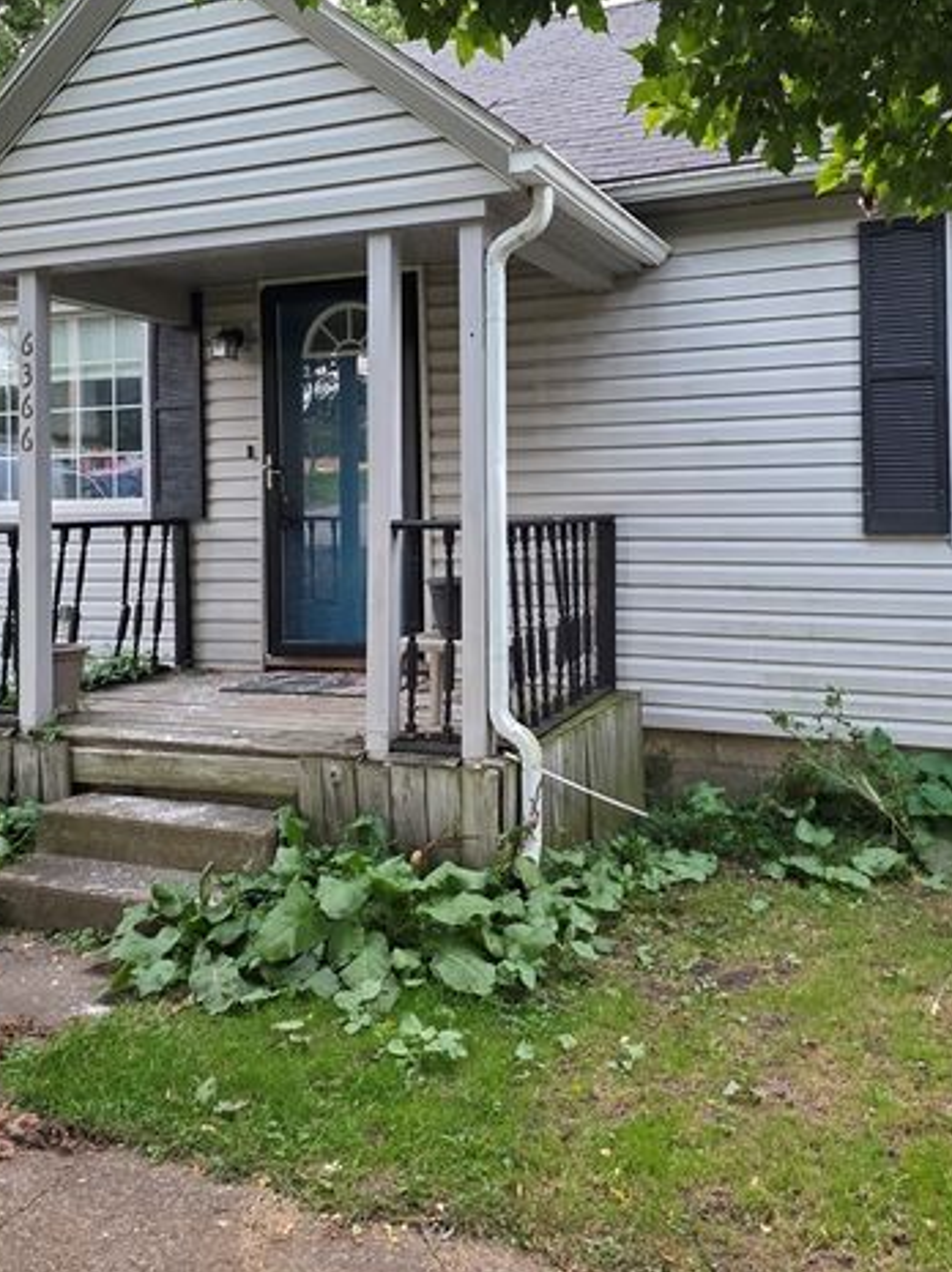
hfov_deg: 42.9
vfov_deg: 54.8
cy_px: 483
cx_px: 468
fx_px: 1212
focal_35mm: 33
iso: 400
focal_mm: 6.25
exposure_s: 1/120
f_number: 1.7
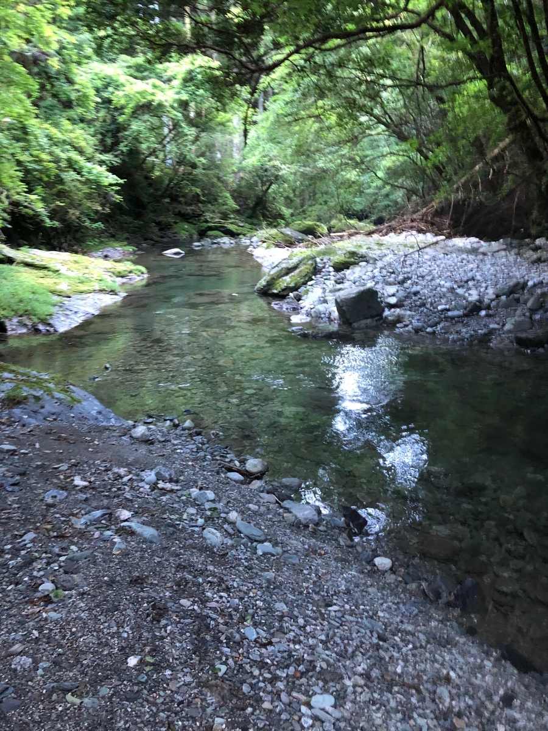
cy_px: 366
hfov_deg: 49.7
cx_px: 274
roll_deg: -0.3
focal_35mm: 28
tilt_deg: -16.1
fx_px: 591
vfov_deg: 63.4
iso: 100
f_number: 1.8
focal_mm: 3.99
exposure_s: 1/5
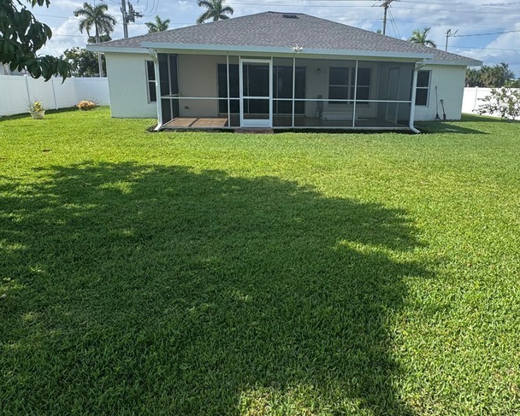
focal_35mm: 23
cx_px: 308
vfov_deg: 60.3
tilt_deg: -11.5
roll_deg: -1.7
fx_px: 354
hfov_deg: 71.9
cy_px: 164
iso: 40
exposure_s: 1/1020
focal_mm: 2.22
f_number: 2.2
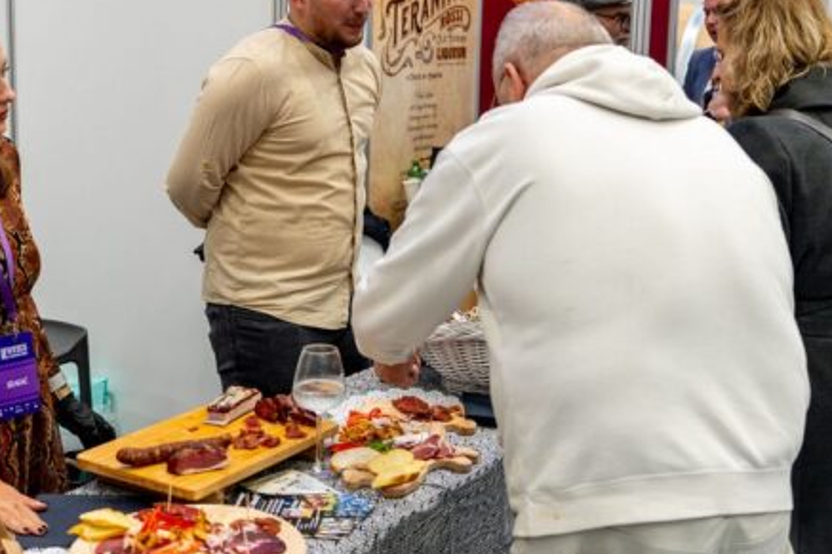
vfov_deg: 23.3
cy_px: 231
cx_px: 383
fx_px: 1340
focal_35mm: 58
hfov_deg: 34.5
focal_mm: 33
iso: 1000
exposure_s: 1/160
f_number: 2.8
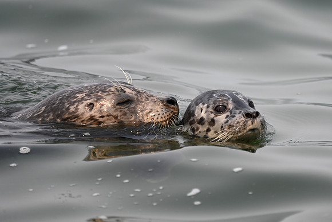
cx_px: 166
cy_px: 111
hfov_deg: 2.6
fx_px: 7379
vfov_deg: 1.7
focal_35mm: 800
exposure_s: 1/800
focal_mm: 800
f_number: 6.3
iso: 250
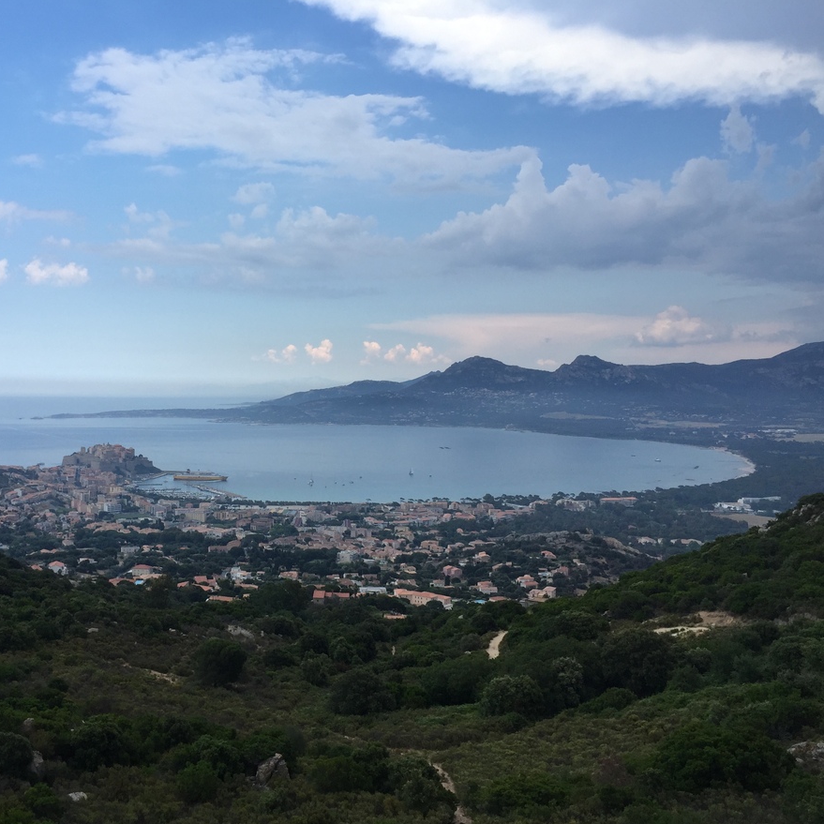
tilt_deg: -1.6
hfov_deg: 46.5
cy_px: 412
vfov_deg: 47.2
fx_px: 943
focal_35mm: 35
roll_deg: -1.3
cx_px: 273
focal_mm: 4.15
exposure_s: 1/989
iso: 32
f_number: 2.2
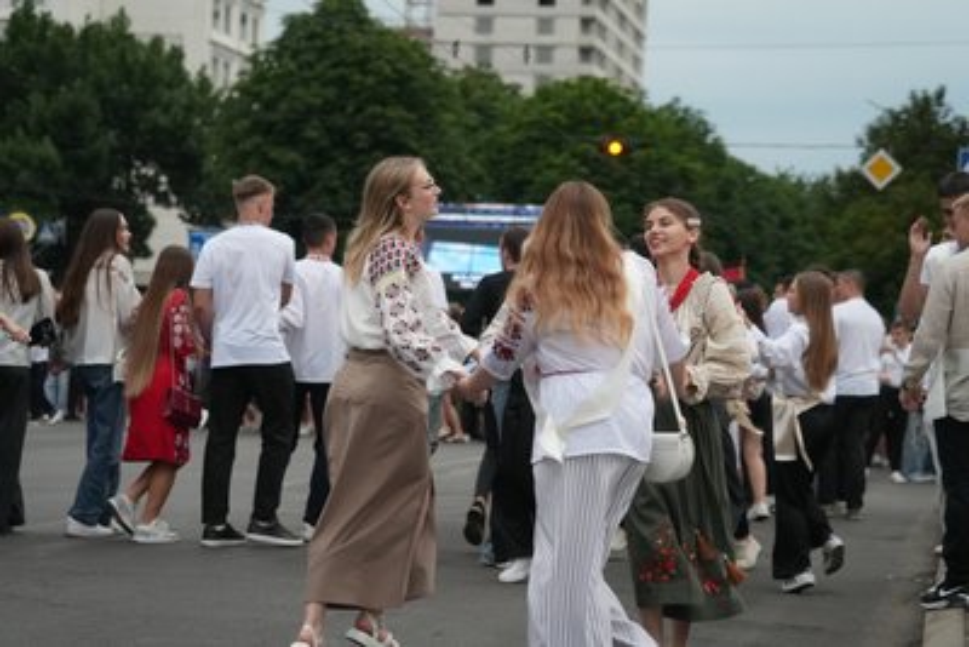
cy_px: 324
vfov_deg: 13.4
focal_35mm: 102
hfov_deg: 20.0
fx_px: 2746
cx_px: 484
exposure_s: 1/160
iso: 5000
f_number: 5
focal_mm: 102
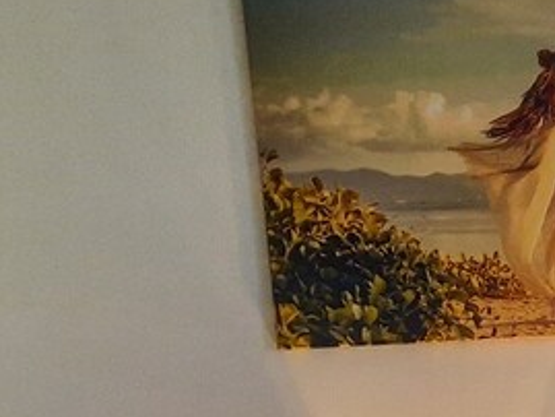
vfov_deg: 14.7
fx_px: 1524
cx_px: 689
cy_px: 584
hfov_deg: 19.3
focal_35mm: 95
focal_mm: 4.6
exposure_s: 1/33
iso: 320
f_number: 2
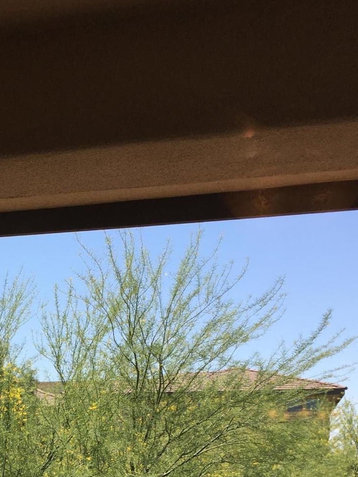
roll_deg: +1.6
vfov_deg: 30.0
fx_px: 828
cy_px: 475
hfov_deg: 23.8
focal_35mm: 60
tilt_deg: +0.6
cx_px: 45
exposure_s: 1/845
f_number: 2.2
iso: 25
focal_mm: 4.15
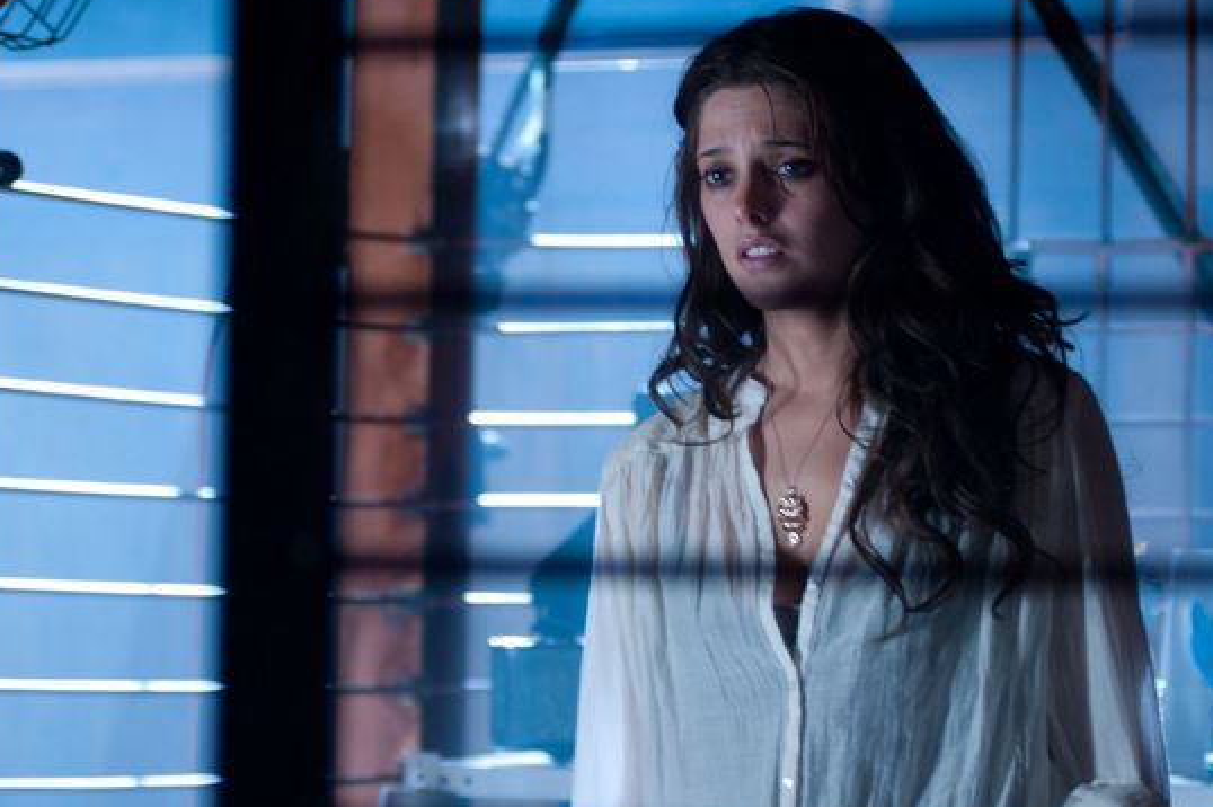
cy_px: 382
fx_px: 5253
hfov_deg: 13.2
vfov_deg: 8.8
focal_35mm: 156
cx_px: 555
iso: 1000
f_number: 2.8
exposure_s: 1/30
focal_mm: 80
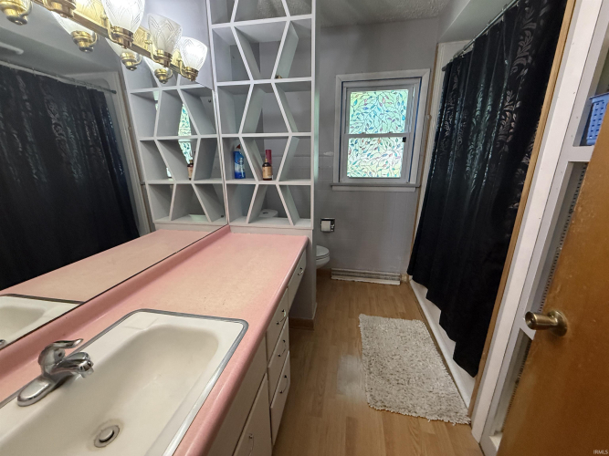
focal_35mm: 14
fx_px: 246
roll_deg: -0.2
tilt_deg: -15.7
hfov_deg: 102.1
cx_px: 304
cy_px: 228
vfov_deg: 85.7
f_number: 2.2
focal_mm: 2.22
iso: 500
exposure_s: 1/120
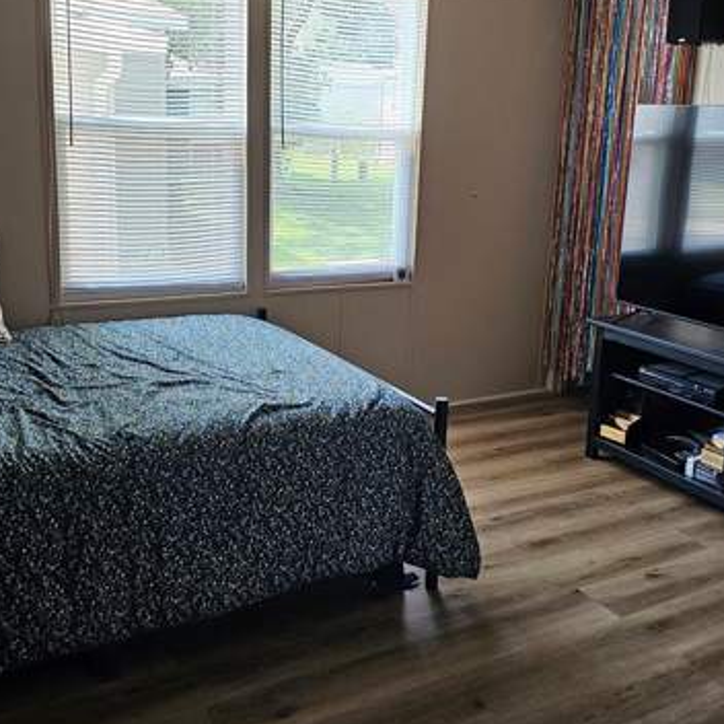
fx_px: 876
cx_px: 362
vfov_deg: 44.8
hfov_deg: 44.9
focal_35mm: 37
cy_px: 315
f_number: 1.7
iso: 250
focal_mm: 6.3
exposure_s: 1/120
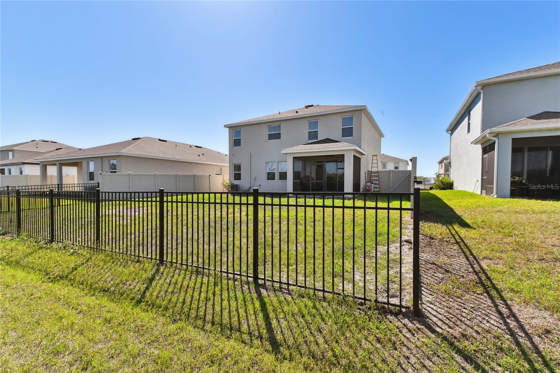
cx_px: 280
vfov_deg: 77.3
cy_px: 186
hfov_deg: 100.4
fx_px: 233
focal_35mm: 15
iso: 100
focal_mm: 10
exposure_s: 1/500
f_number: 7.1
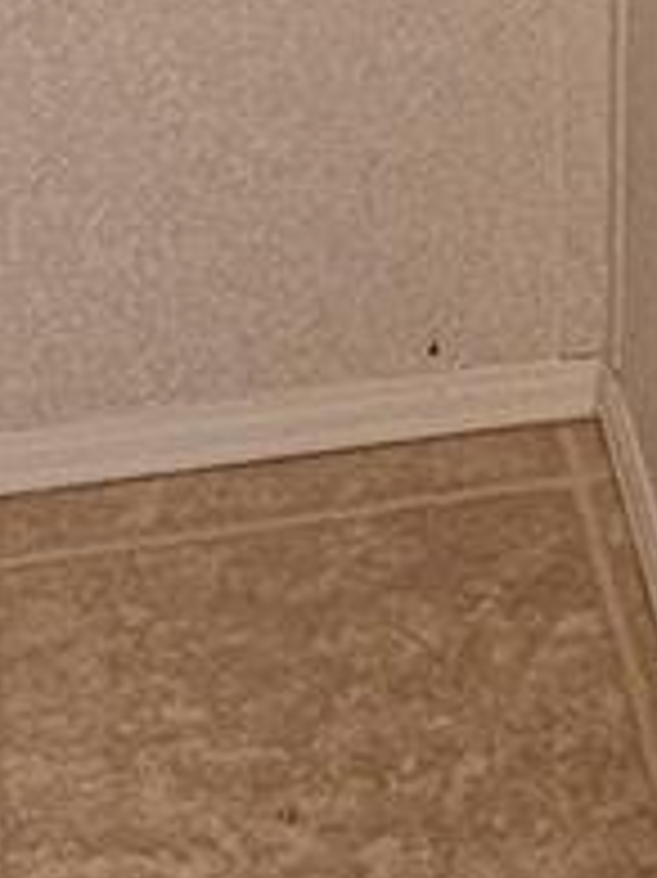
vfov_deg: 12.0
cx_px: 904
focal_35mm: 148
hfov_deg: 9.8
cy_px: -855
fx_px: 3749
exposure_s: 1/120
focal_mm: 5
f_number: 1.8
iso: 500
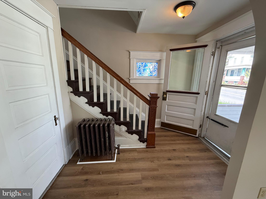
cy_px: 100
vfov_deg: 85.7
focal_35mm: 14
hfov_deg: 102.1
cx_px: 133
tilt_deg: -12.1
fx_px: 108
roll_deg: -1.2
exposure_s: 1/120
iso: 250
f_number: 2.2
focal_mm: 2.22
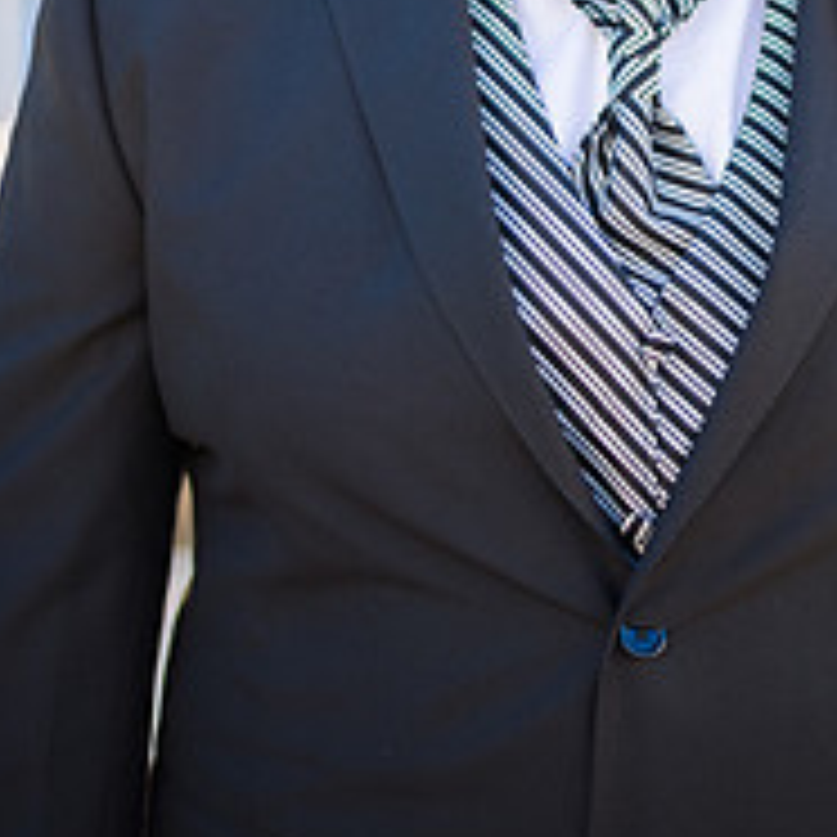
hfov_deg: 16.8
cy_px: -68
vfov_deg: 16.4
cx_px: 621
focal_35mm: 103
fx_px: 2818
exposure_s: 1/500
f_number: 1.8
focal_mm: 50
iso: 125
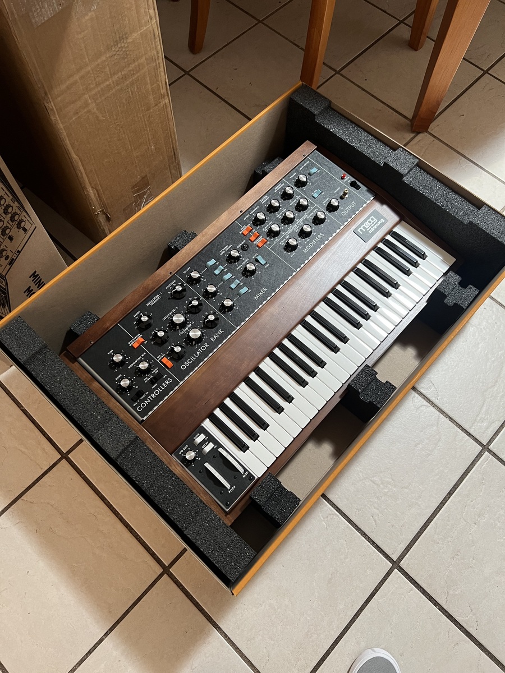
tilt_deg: -65.7
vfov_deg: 67.3
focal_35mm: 26
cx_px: 252
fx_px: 506
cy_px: 336
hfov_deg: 53.1
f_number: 1.5
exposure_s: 1/60
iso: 200
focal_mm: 5.7
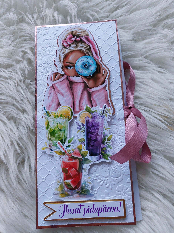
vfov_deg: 69.4
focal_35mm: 25
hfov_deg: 54.9
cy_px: 115
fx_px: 168
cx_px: 89
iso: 50
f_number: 1.8
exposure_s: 1/100
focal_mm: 5.23
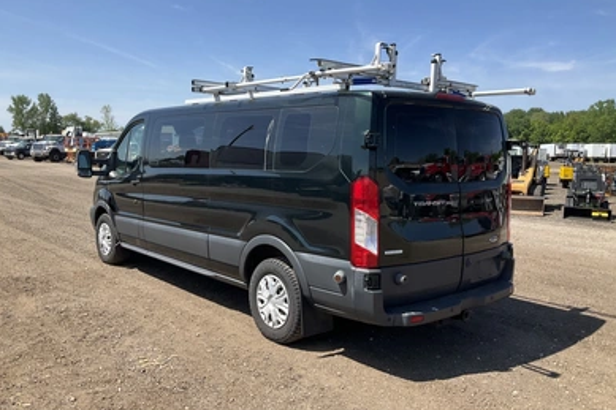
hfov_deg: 60.3
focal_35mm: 31
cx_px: 314
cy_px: 203
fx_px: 530
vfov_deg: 42.3
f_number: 1.8
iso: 25
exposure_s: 1/1311
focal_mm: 3
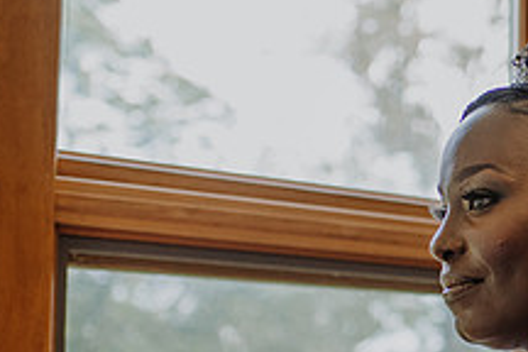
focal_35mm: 106
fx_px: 1555
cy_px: 315
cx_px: 484
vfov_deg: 12.8
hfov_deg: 18.9
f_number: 2.2
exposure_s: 1/1000
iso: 450
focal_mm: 35
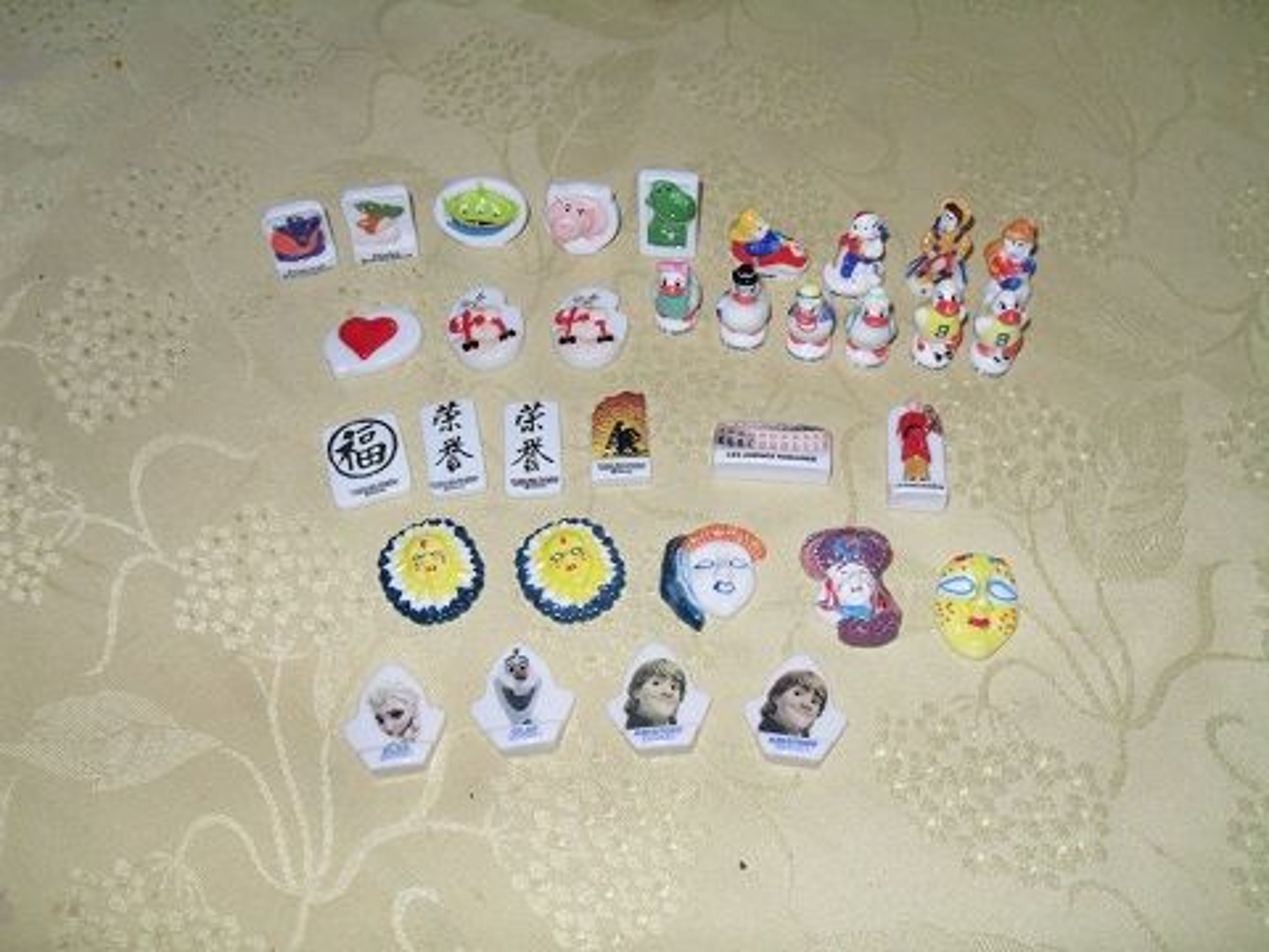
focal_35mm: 35
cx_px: 634
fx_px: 1283
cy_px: 476
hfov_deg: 52.6
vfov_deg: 40.7
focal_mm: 6.2
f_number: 2.8
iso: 200
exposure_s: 1/45
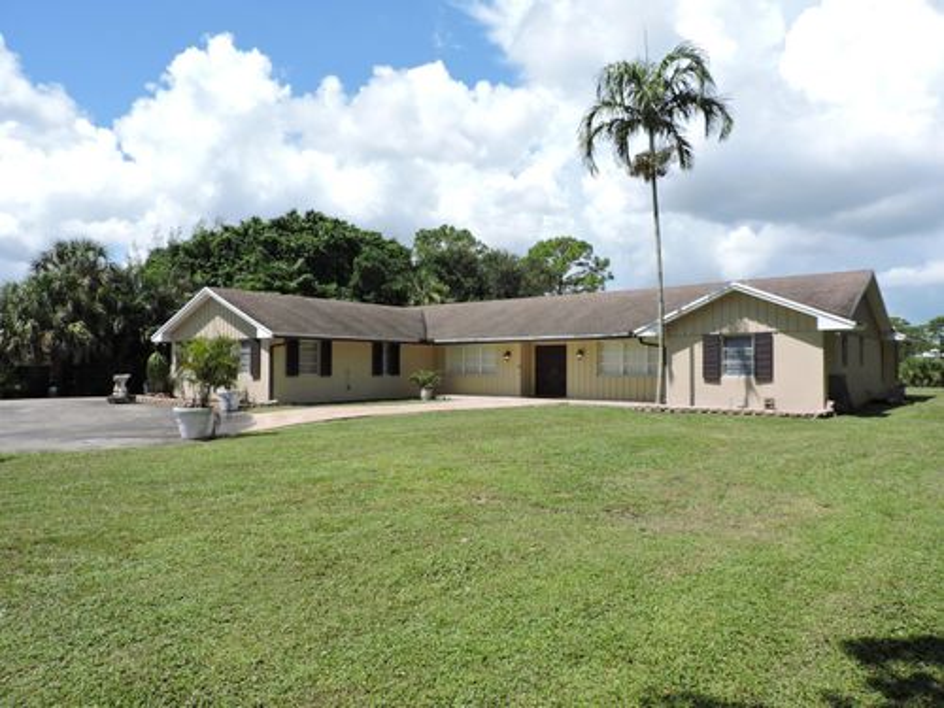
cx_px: 472
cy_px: 354
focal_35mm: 24
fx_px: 654
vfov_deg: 56.8
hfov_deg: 71.6
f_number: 3
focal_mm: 4.3
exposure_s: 1/1250
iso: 100
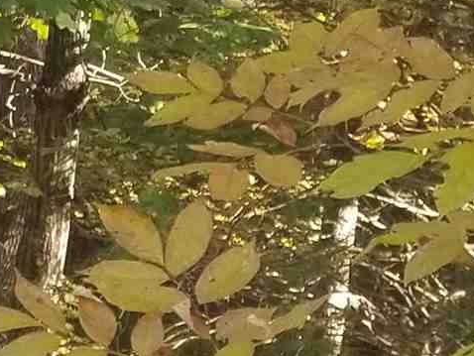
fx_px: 2288
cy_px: -102
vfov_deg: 8.8
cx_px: -822
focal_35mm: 167
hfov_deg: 9.8
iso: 80
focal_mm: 4.25
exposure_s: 1/60
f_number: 1.7
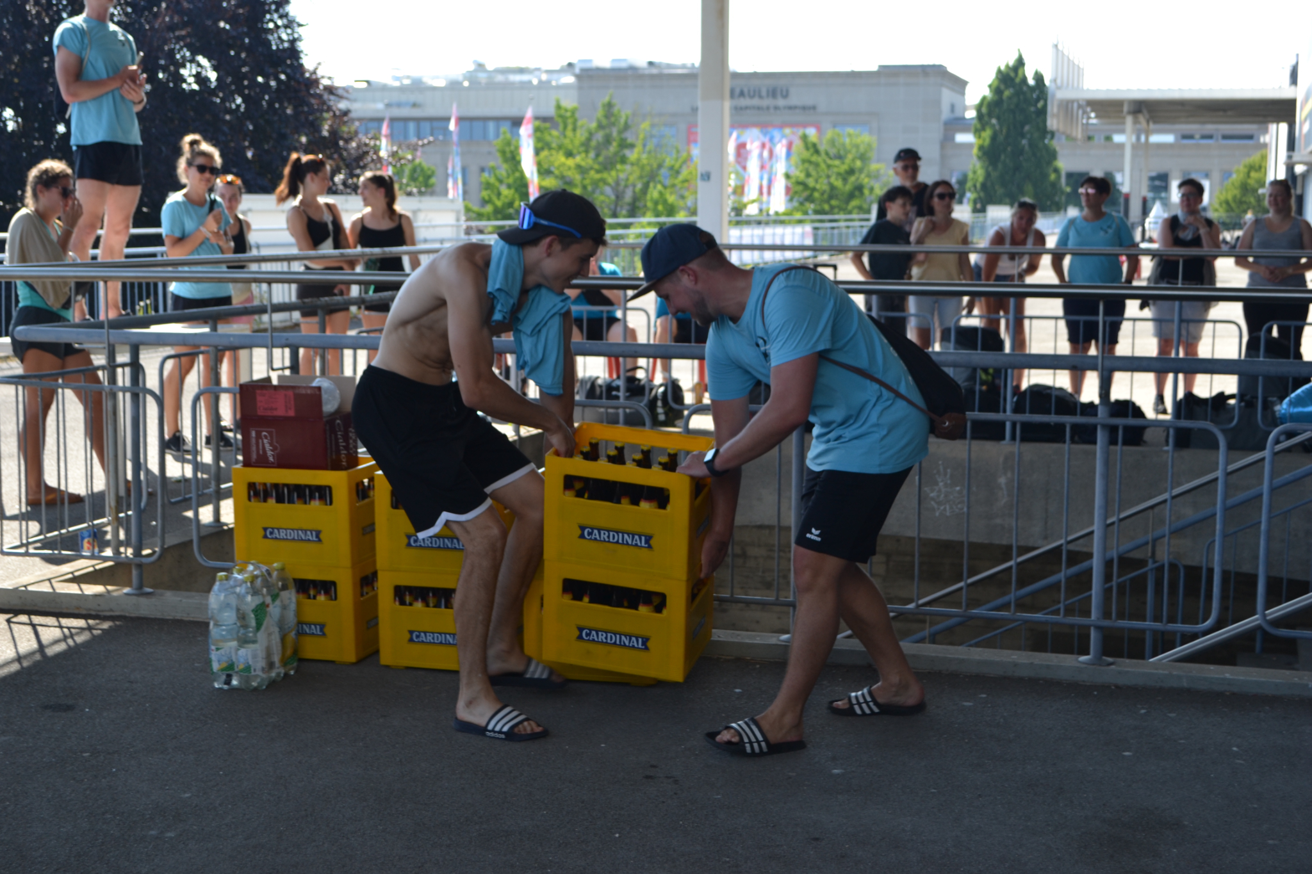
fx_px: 1858
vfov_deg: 26.5
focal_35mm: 51
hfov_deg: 38.9
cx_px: 656
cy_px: 437
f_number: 5.6
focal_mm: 34
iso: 100
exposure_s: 1/125
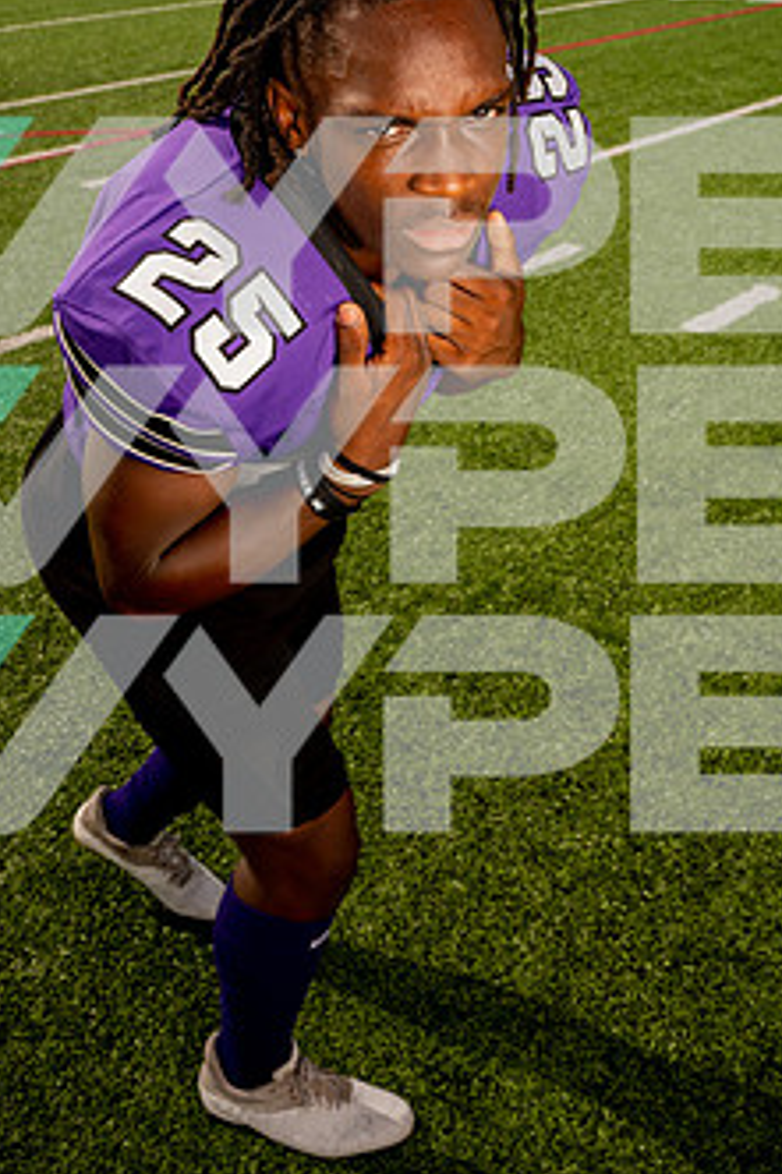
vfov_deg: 50.4
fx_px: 1239
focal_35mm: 38
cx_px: 350
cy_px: 477
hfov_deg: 35.0
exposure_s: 1/250
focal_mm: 28
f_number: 8
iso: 50
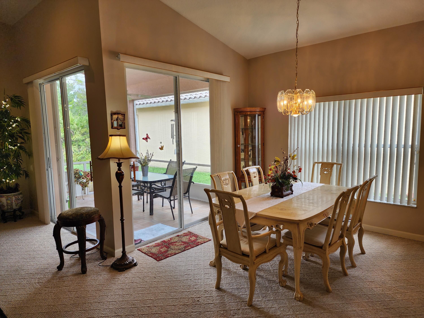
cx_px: 212
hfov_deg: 73.9
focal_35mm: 23
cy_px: 159
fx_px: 282
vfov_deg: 58.9
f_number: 1.8
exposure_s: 1/120
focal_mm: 6.4
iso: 50
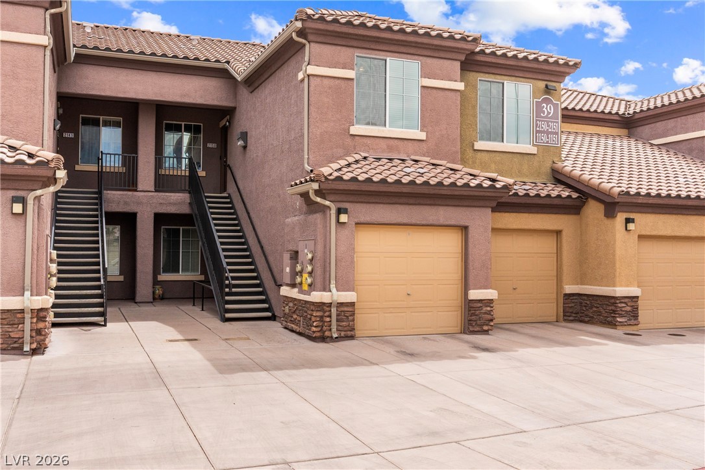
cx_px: 352
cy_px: 235
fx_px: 666
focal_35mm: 34
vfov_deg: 38.9
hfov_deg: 55.8
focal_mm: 23
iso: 400
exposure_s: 1/8000
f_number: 8
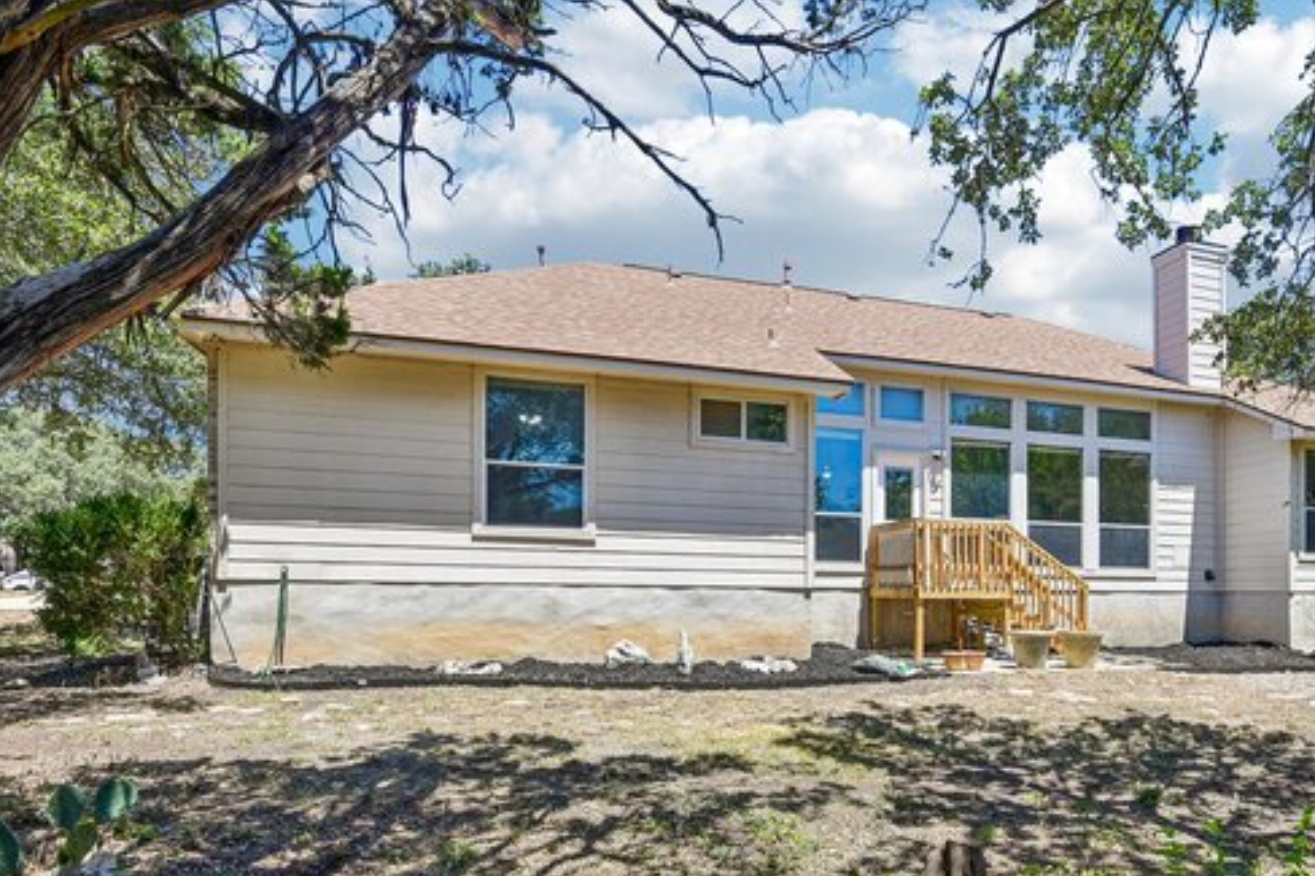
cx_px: 854
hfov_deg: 79.1
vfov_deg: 58.9
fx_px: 767
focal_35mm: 21
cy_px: 346
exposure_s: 1/400
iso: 400
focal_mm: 16
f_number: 8
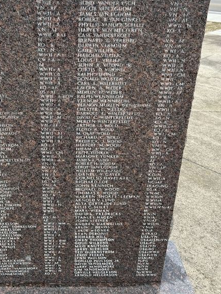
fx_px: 307
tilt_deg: -22.8
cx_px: 73
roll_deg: -0.7
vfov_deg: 50.6
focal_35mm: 36
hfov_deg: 39.2
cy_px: 102
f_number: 1.5
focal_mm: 5.7
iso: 50
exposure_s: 1/308
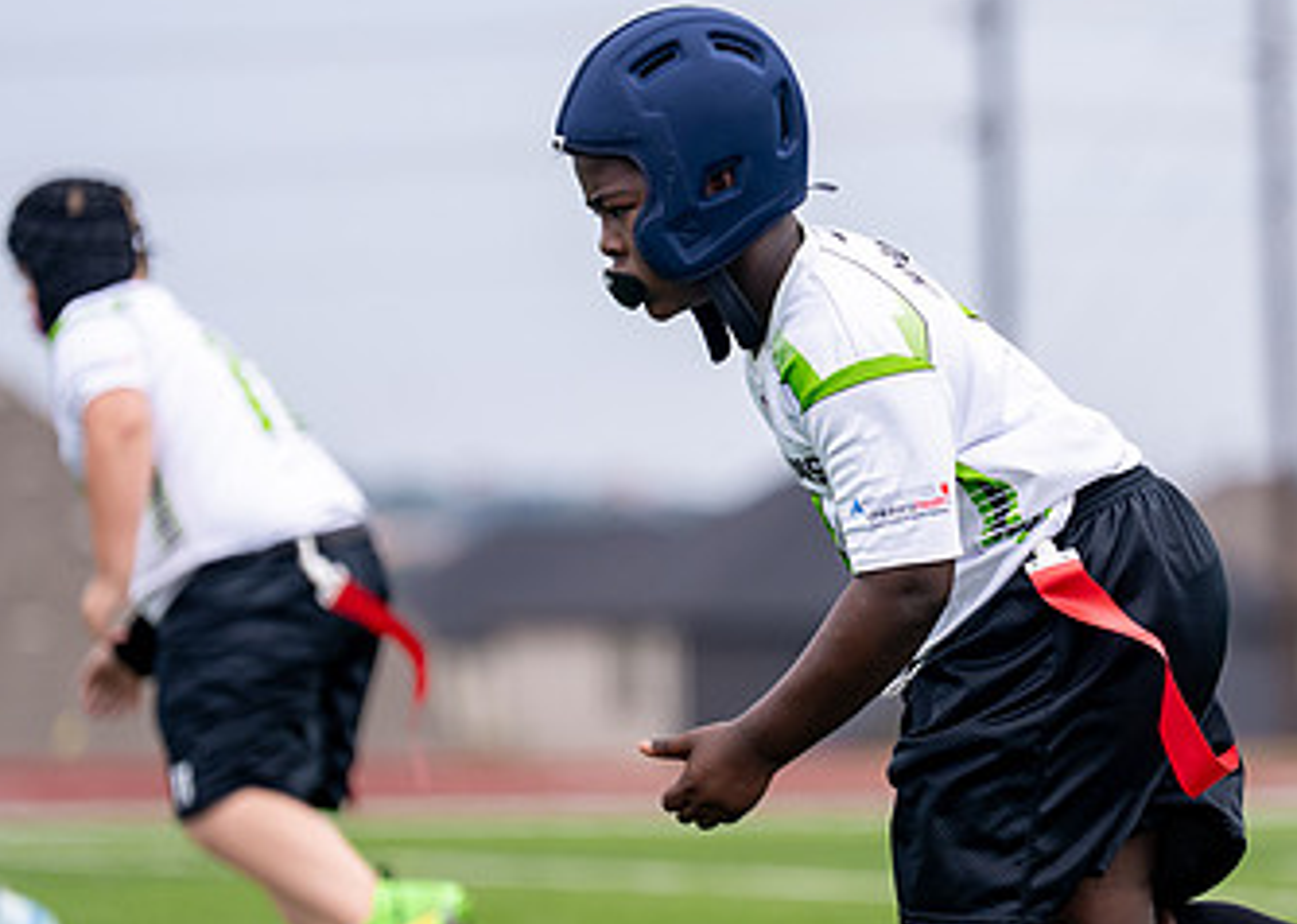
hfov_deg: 6.1
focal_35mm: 330
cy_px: 616
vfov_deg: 4.4
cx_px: 971
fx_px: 12146
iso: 125
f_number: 2.8
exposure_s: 1/1600
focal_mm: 165
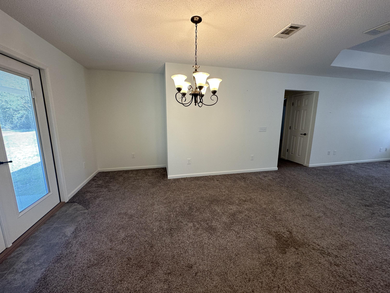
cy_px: 146
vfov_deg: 85.7
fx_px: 158
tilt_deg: -9.4
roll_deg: -0.5
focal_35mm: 14
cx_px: 195
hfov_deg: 102.1
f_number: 2.2
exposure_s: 1/120
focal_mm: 2.22
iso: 125
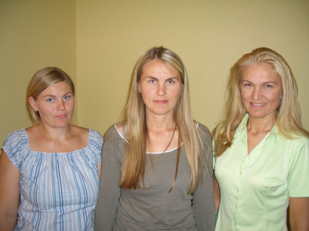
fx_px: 312
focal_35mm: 35
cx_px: 154
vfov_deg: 40.7
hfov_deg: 52.6
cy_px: 116
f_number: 2.6
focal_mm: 5.8
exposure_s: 1/60
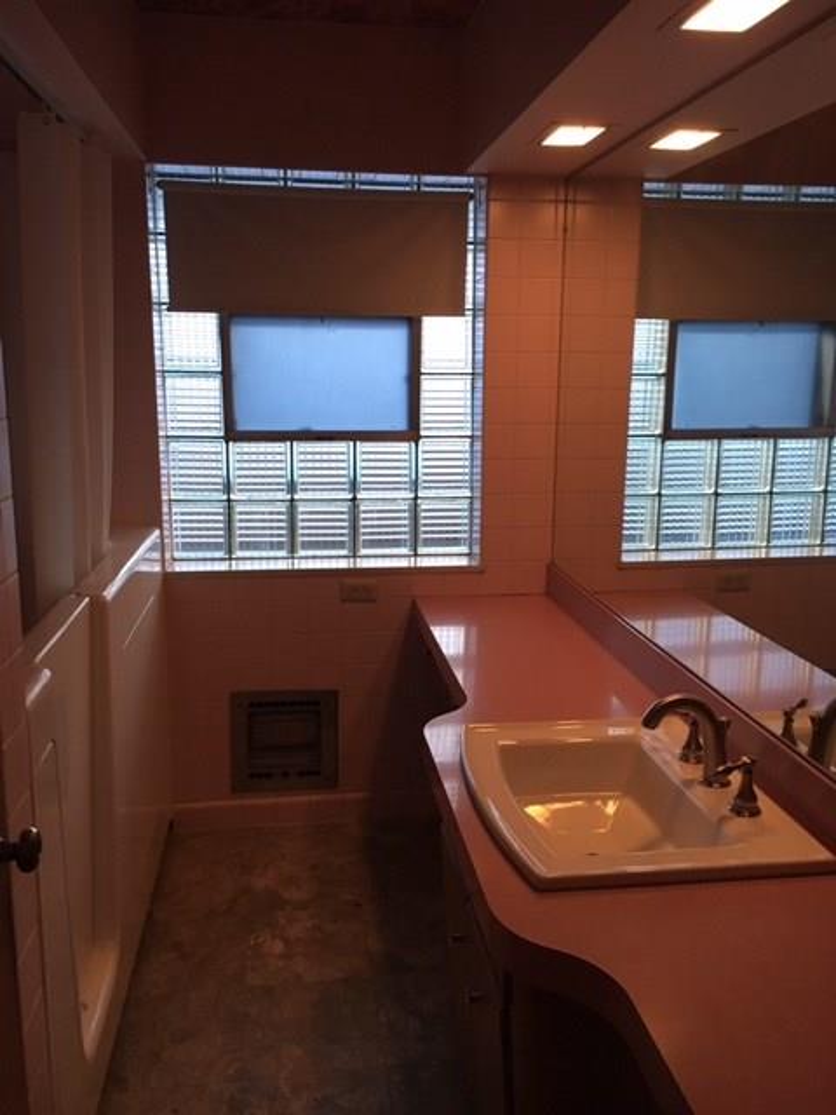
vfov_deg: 61.7
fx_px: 934
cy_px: 558
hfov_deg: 48.2
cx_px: 418
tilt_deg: -11.9
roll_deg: +0.3
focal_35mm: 29
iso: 125
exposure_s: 1/30
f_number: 2.2
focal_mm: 4.15
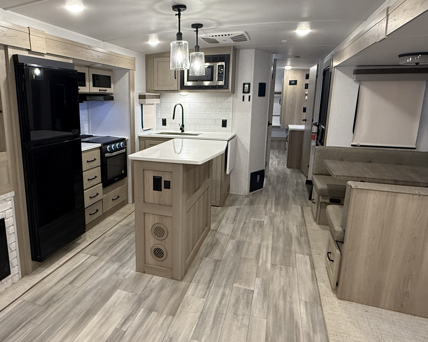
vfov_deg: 58.7
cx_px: 166
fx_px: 304
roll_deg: +0.4
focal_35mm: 24
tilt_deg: -11.1
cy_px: 162
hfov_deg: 69.4
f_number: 2.2
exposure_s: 1/68
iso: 320
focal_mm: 2.22
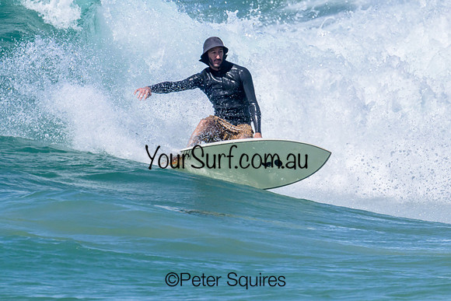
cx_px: 200
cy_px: 97
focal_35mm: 1087
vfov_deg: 1.3
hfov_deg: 1.9
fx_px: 13618
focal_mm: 800
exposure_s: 1/2000
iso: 1400
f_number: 16
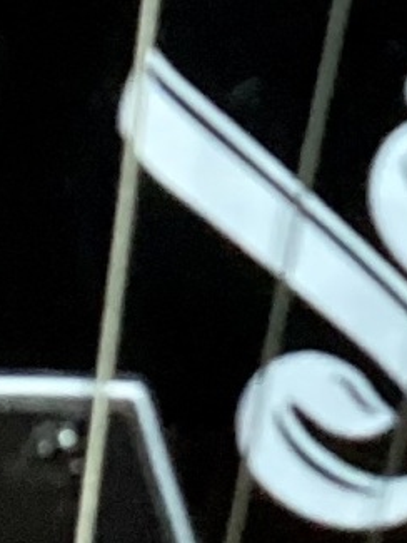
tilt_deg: -30.3
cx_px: 438
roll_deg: +0.6
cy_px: -216
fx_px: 3588
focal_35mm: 229
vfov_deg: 8.5
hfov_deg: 6.5
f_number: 2.4
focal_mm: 3.3
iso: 250
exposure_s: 1/40
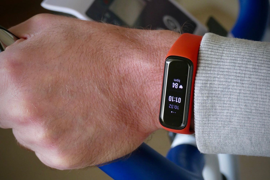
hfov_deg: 16.3
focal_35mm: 126
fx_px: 945
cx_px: 135
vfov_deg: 10.9
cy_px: 90
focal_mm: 45.89
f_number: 4.5
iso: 640
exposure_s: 1/80
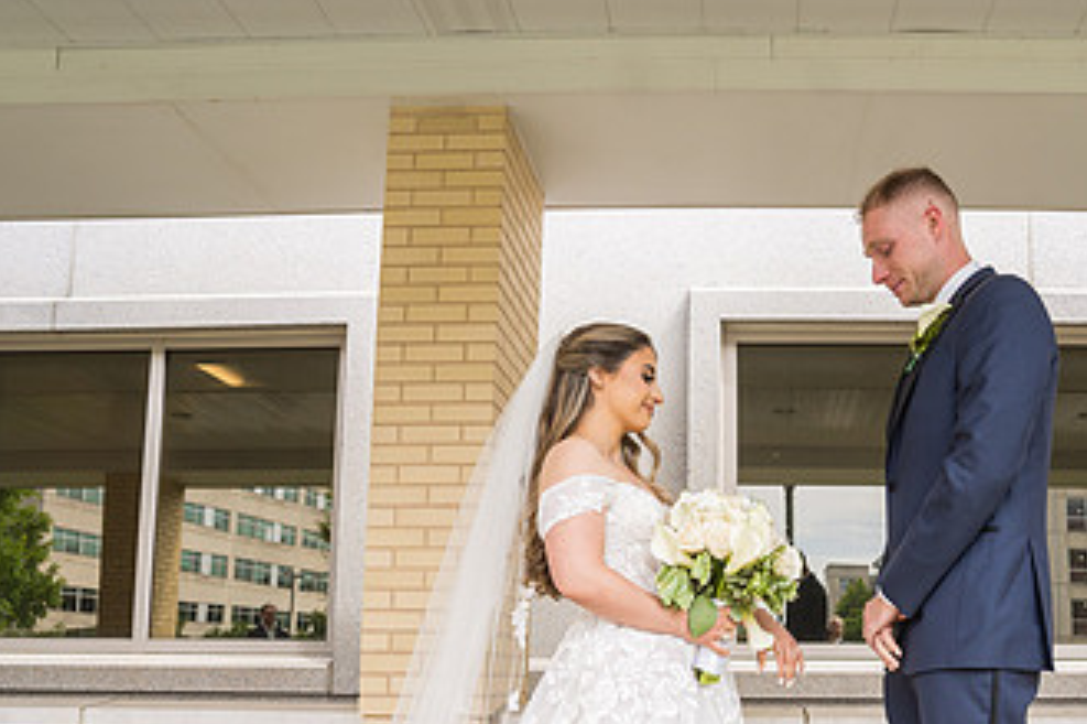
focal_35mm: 30
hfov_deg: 60.3
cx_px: 737
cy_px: 603
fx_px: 905
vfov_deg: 41.3
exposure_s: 1/200
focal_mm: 17
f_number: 2.8
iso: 100
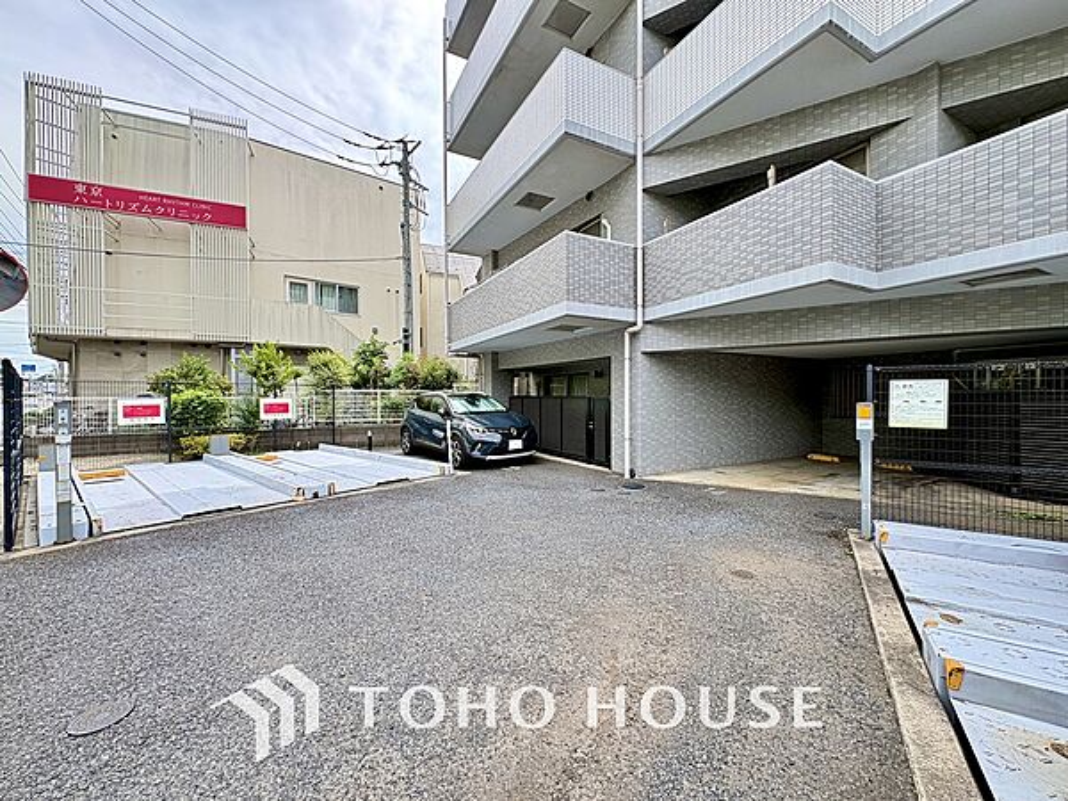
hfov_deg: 102.1
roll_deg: +1.1
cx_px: 534
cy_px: 400
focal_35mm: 14
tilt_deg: -0.8
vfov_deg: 85.7
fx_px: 432
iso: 64
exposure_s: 1/314
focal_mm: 2.22
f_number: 2.2
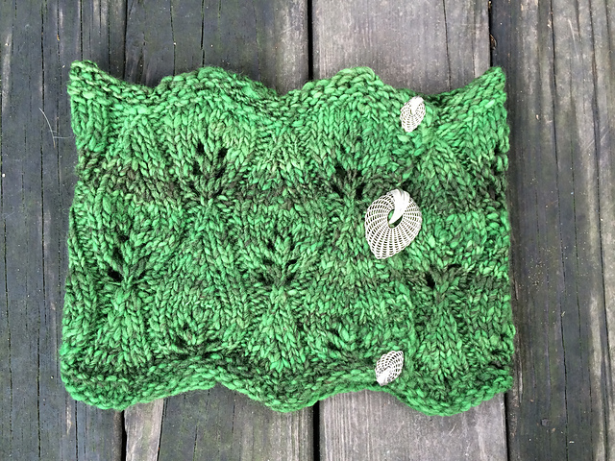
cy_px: 230
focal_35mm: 29
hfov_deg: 61.7
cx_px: 308
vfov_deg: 48.2
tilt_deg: -82.9
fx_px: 515
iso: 80
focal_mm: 4.15
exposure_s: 1/30
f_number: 2.2
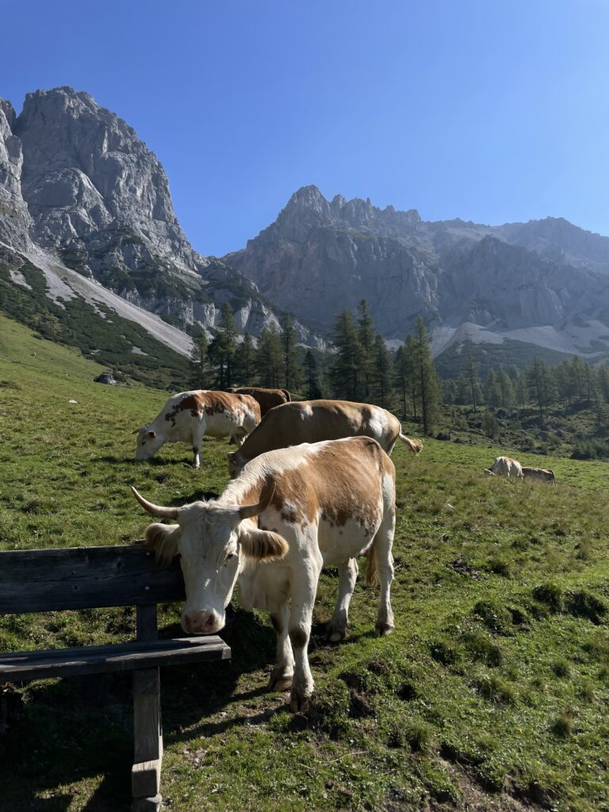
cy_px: 406
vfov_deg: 67.3
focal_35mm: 26
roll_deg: +1.7
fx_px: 610
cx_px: 304
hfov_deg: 53.1
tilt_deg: +14.1
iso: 32
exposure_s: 1/4651
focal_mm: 4.2
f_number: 1.6
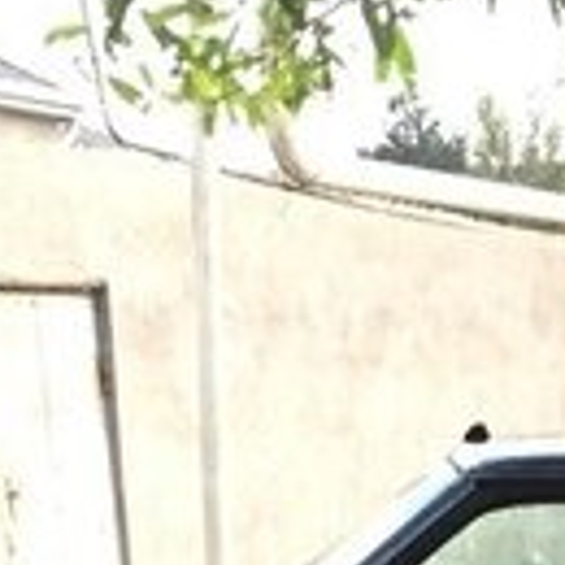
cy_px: 1019
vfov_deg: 12.3
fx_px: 2401
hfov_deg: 13.1
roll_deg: +0.8
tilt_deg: -14.1
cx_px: 669
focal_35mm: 130
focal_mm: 4.15
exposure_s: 1/33
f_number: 2.2
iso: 200
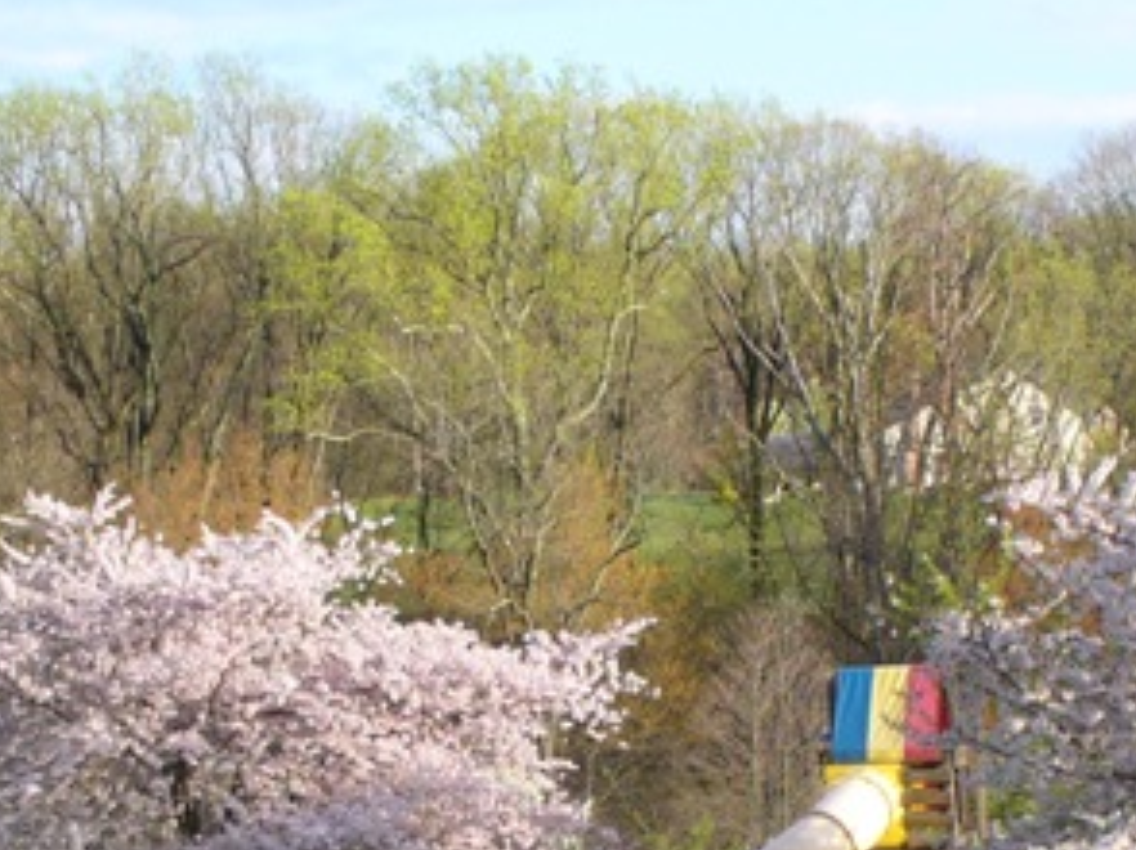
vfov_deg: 14.5
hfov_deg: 19.6
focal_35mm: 100
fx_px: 3279
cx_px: 692
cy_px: 902
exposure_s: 1/400
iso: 80
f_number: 2.8
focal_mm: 6.1
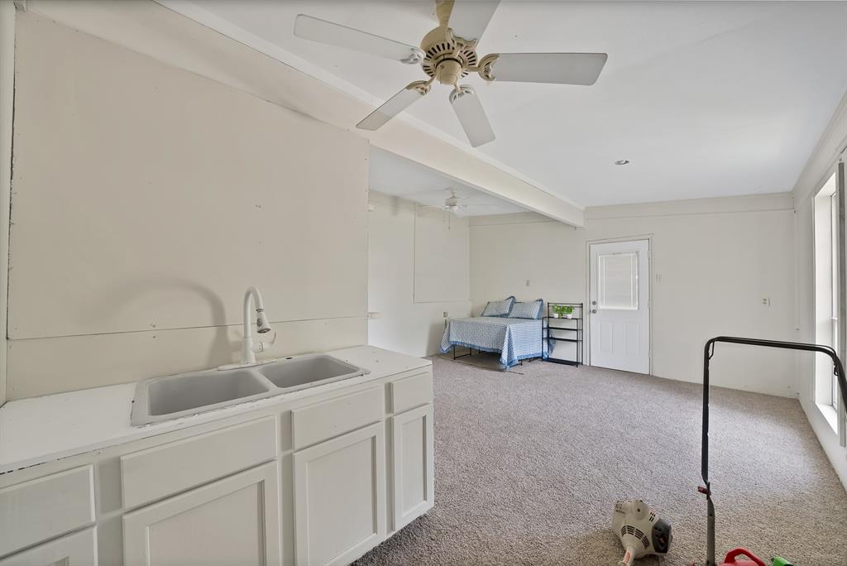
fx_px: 282
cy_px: 283
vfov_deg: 90.1
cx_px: 424
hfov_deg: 112.6
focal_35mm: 12
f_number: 9
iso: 640
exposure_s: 1/2
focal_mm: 12
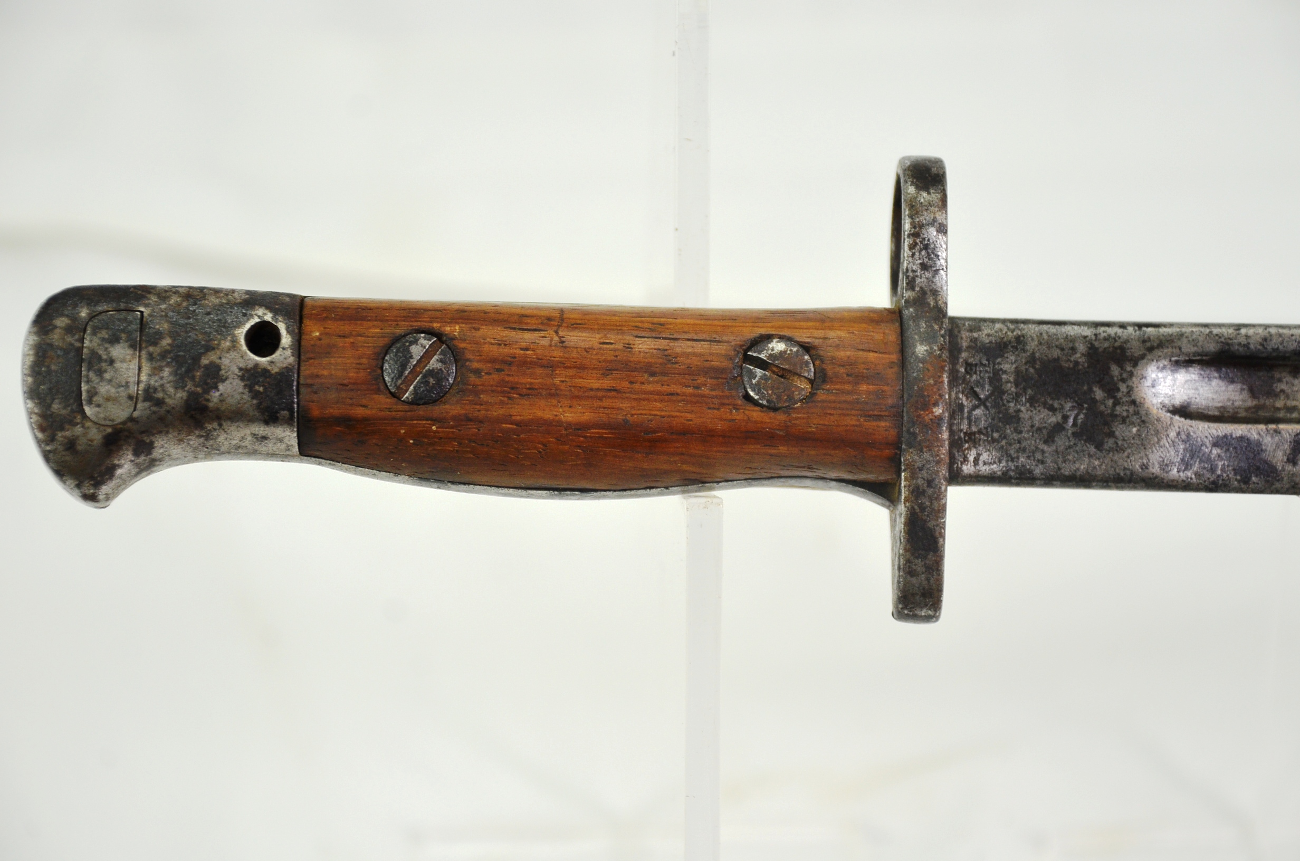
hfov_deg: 17.1
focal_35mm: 120
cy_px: 430
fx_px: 4324
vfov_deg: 11.4
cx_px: 650
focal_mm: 80
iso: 500
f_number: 5.6
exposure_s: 1/250
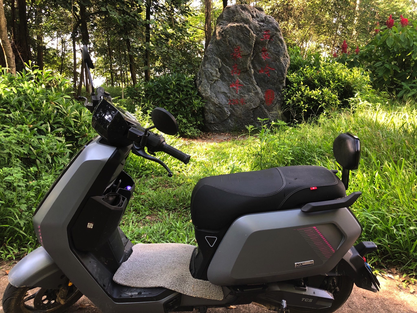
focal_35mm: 28
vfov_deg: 49.7
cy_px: 156
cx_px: 208
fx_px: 337
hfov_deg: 63.4
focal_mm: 4
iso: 25
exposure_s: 1/40
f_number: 1.8
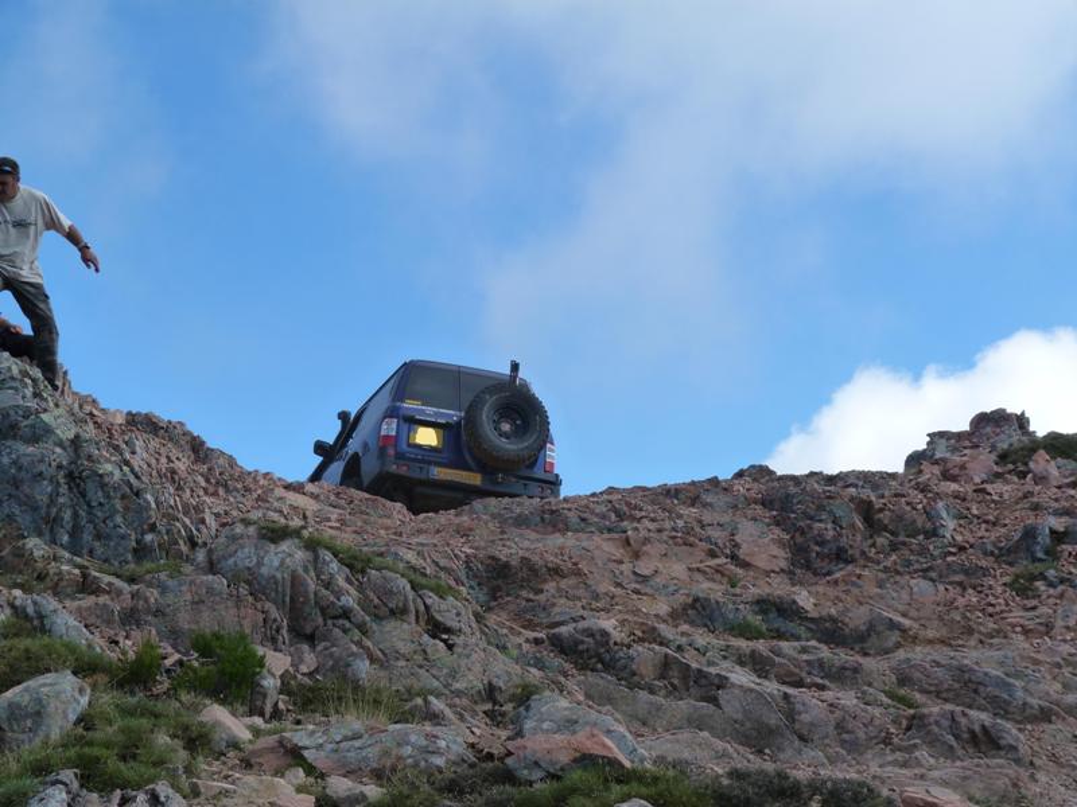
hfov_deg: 29.0
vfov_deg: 21.9
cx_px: 538
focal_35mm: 67
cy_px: 404
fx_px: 2085
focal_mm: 12.1
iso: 125
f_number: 5.6
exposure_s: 1/320
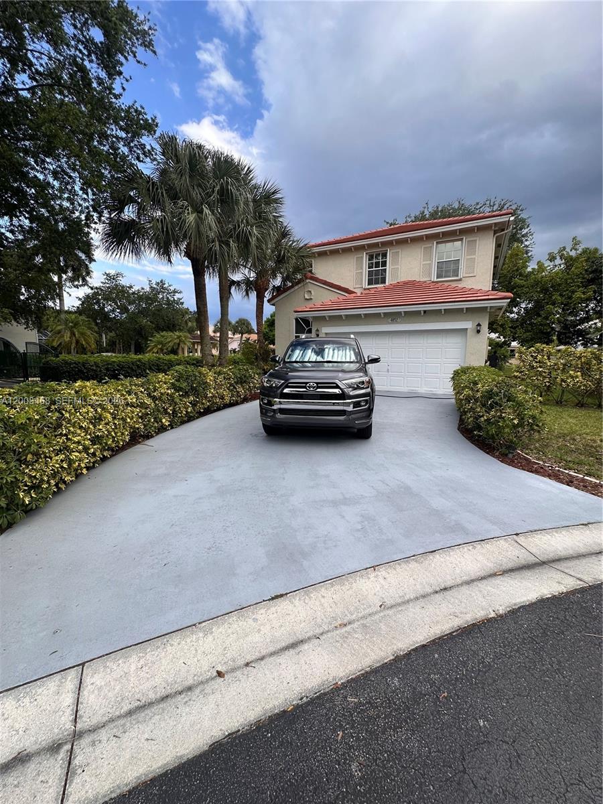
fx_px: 325
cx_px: 302
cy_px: 402
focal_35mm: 14
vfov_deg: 102.1
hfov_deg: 85.7
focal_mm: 2.22
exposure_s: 1/707
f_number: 2.2
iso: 40
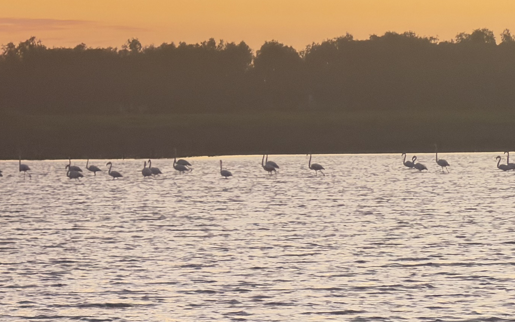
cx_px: 335
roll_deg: +0.9
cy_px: 189
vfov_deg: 4.1
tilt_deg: -1.3
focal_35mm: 319
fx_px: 4478
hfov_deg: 6.6
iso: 640
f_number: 2.8
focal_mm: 16.89
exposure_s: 1/59
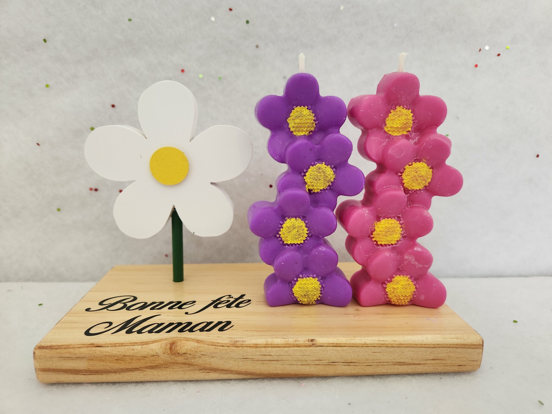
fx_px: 367
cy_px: 207
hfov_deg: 73.9
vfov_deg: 58.9
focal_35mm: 23
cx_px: 276
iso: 320
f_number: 1.8
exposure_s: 1/120
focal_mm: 5.4
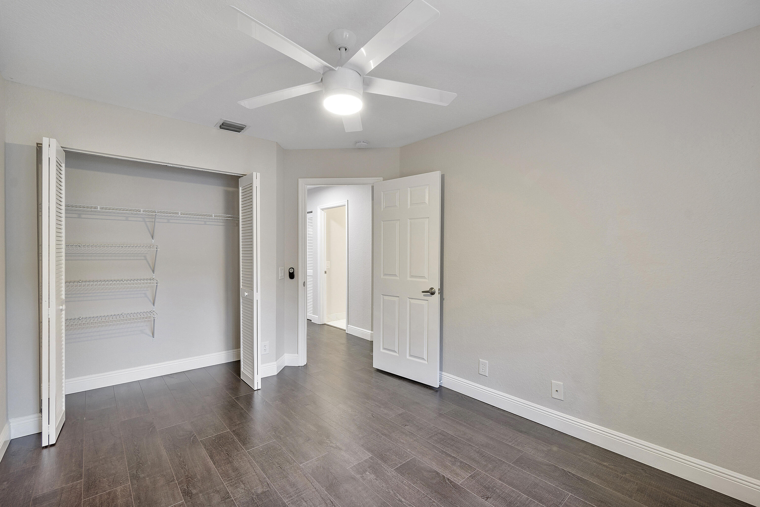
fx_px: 317
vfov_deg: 77.3
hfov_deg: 100.4
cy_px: 254
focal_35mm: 15
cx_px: 380
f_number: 11
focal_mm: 10
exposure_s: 1.3
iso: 100
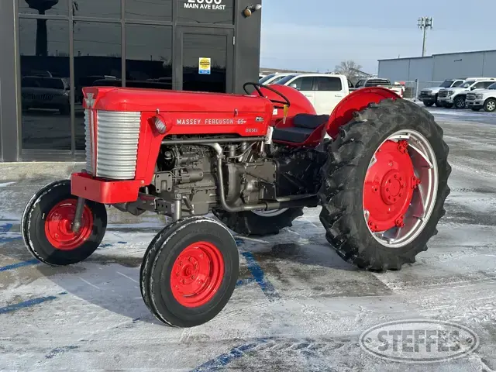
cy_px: 186
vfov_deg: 30.3
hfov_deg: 39.7
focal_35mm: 48
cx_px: 248
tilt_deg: -8.8
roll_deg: -3.2
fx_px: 688
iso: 64
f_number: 1.78
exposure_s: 1/2410
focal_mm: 6.86
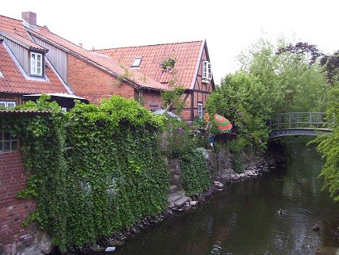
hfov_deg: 51.3
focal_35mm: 36
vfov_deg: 39.7
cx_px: 170
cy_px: 128
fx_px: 353
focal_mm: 6
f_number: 2.7
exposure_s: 1/60
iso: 80
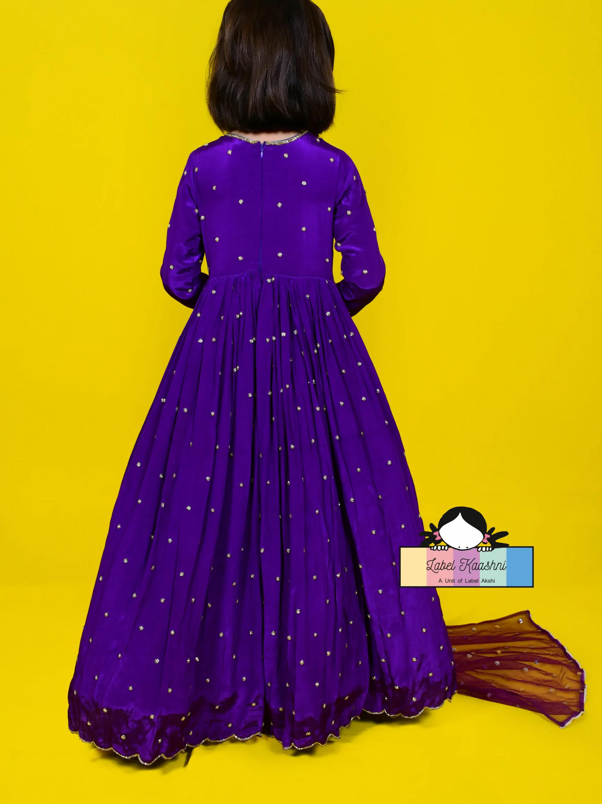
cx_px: 302
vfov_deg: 38.9
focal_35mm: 49
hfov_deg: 29.7
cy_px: 382
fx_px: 1137
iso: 100
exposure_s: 1/160
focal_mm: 30
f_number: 9
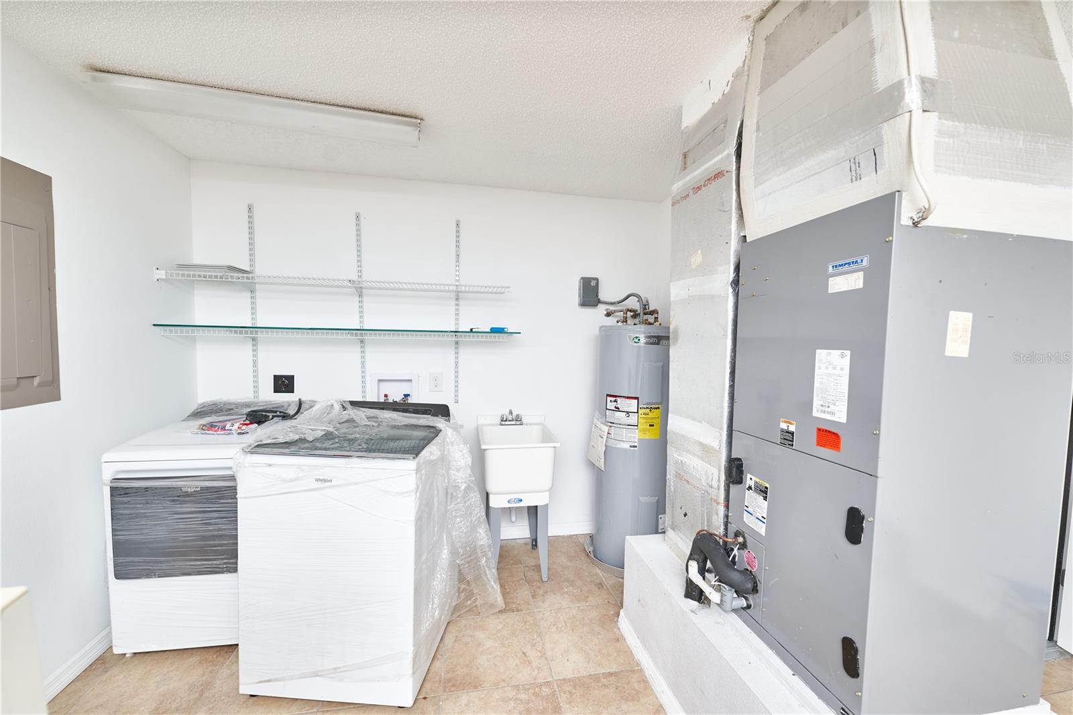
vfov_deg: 81.2
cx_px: 536
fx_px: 417
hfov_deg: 104.3
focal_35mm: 14
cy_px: 358
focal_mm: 14
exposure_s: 1/200
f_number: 5
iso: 400
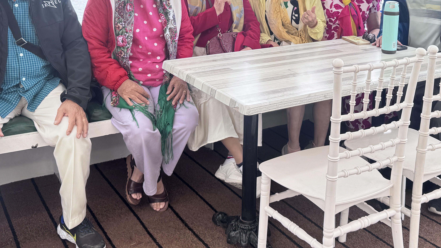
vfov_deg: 25.7
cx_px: 270
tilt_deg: -10.6
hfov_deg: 45.2
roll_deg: -0.7
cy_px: 27
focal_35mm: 45
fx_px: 526
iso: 80
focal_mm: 6.76
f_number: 1.78
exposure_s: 1/253
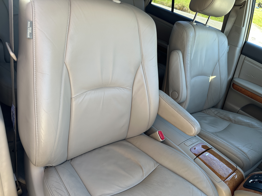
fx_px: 182
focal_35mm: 24
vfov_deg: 56.8
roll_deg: -14.0
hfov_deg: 71.6
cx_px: 131
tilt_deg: -27.4
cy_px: 98
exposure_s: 1/126
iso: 64
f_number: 1.78
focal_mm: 6.86
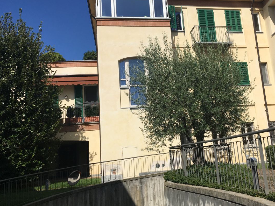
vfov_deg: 40.7
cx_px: 164
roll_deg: +4.7
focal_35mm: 35
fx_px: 278
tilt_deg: +11.4
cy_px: 97
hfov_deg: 52.3
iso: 25
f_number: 2.2
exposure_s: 1/3663
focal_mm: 4.15
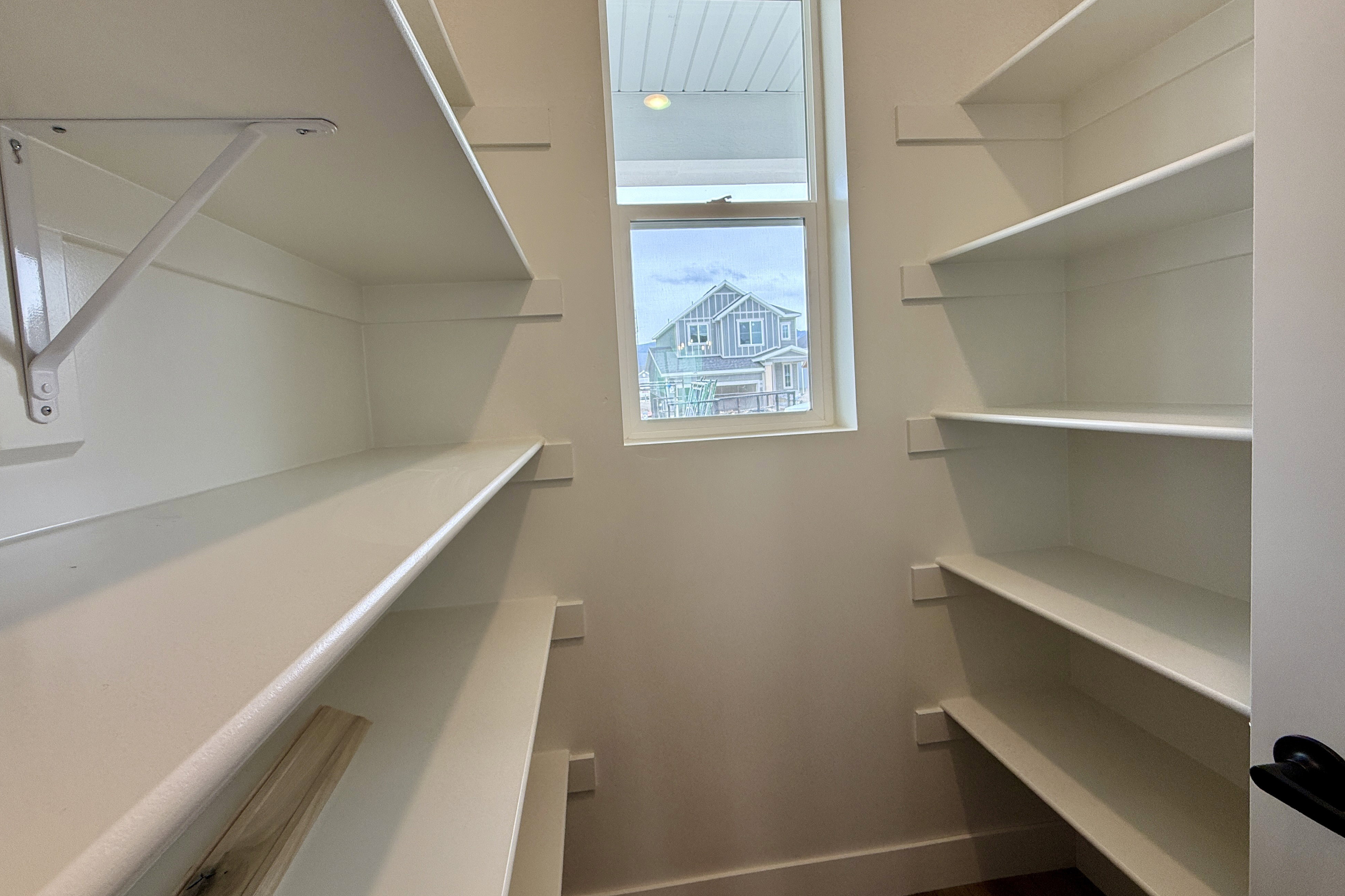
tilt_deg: -2.9
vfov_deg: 77.2
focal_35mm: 15
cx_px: 657
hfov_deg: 100.4
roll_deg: +3.4
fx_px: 560
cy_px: 421
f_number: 2.2
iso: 64
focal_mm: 2.22
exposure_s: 1/156
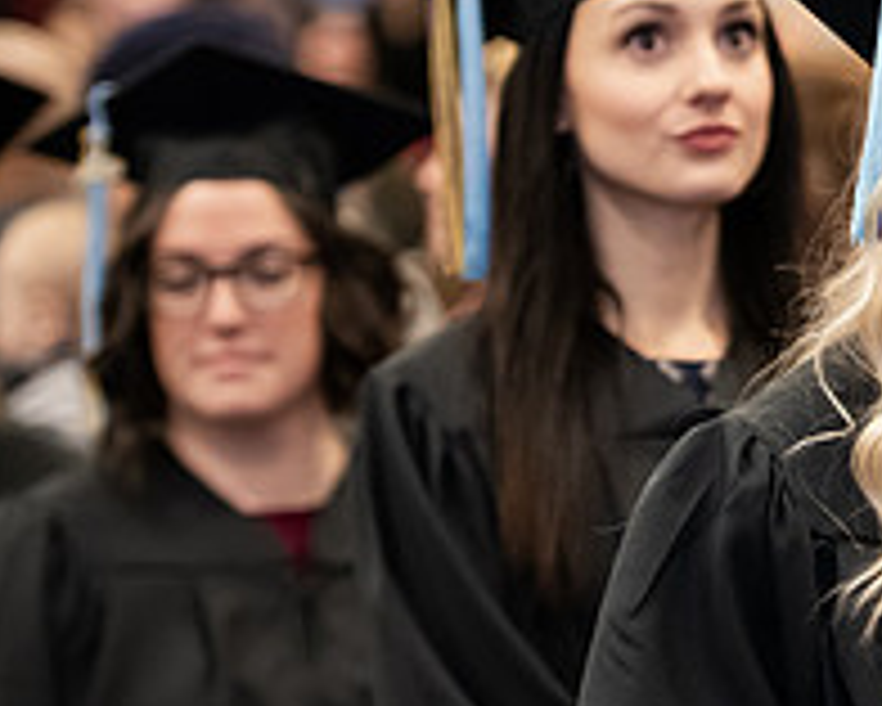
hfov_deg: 6.3
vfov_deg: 5.1
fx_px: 7992
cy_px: 272
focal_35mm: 306
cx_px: 1246
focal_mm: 110
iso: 2000
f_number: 3.2
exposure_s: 1/200
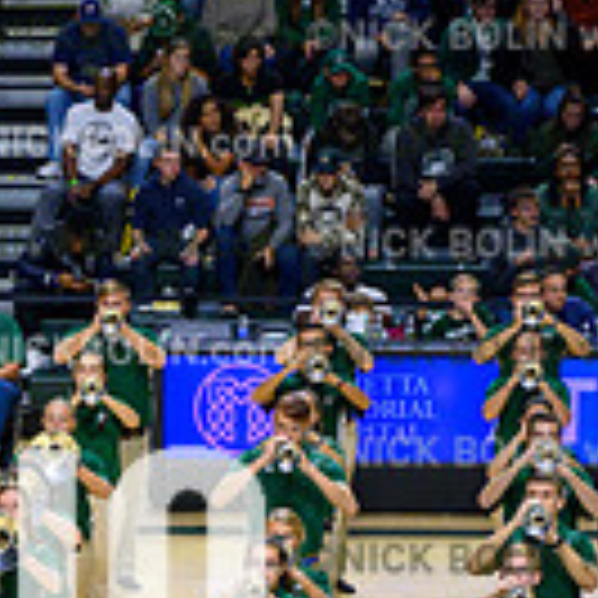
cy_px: 663
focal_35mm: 259
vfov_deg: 6.7
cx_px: -54
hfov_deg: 6.7
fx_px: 5062
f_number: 4.5
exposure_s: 1/500
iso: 3200
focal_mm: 70
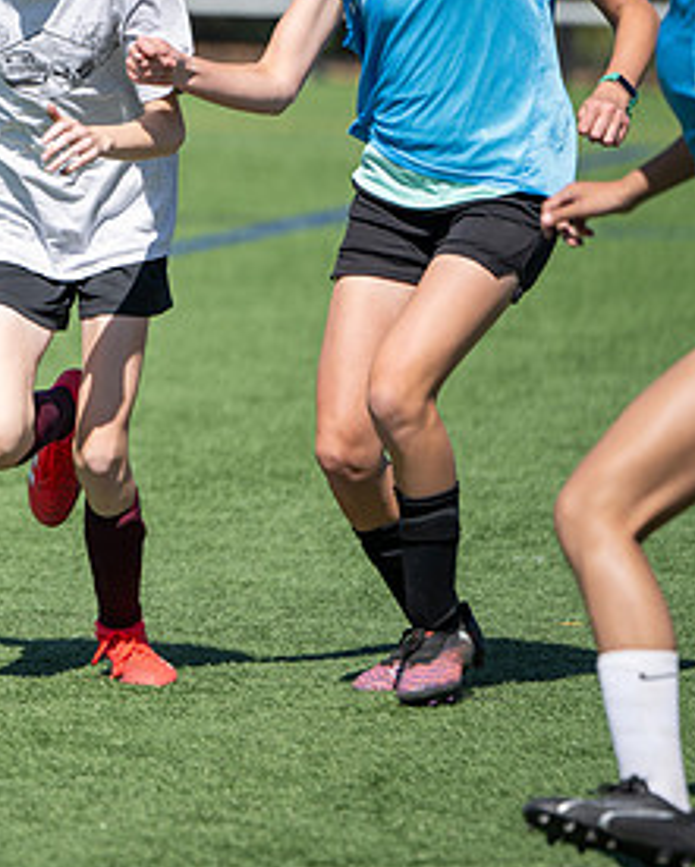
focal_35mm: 415
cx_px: -146
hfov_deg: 3.7
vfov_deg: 4.7
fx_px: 10664
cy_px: 283
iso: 50
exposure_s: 1/800
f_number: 2.8
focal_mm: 180
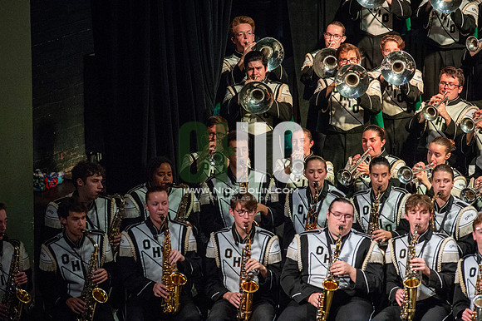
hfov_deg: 6.9
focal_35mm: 300
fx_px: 4014
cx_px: 241
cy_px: 160
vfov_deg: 4.6
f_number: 5.6
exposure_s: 1/400
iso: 5000
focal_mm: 300
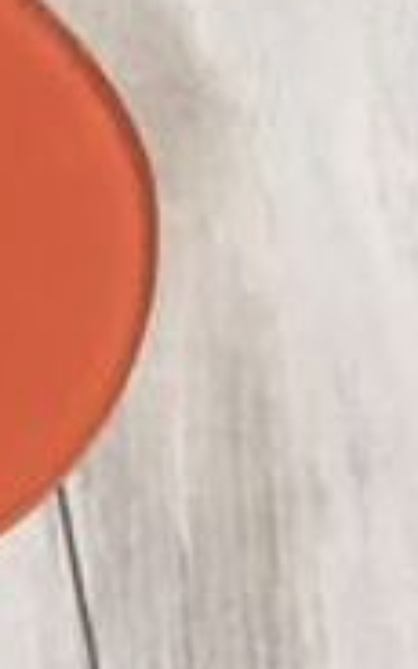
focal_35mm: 223
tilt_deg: -57.0
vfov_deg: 8.7
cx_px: -1192
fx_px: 4065
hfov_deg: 5.3
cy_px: 1503
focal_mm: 4.15
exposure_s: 1/33
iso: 125
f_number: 2.2
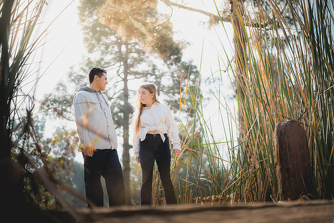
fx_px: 464
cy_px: 112
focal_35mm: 50
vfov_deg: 27.0
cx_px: 167
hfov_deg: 39.6
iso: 250
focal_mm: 50
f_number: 1.4
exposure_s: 1/5000
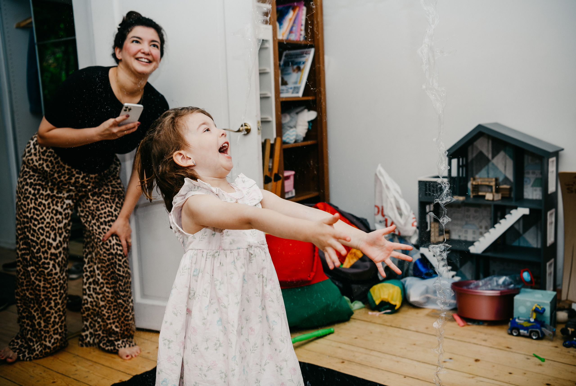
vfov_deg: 36.3
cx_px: 294
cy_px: 190
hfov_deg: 52.1
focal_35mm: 37
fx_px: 589
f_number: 3.5
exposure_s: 1/160
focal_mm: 36
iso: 160
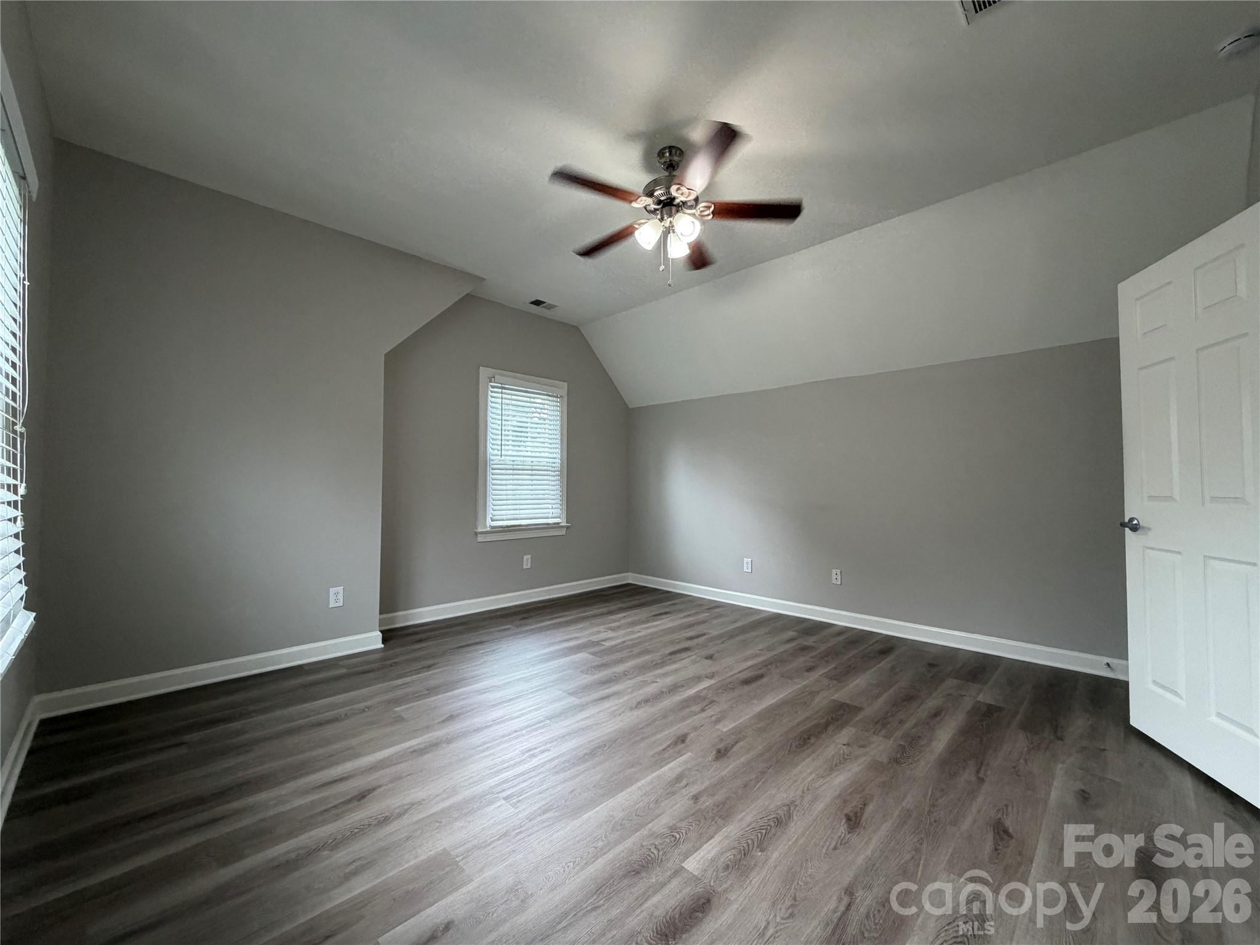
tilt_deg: +1.3
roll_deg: -0.2
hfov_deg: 102.1
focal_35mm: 14
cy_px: 472
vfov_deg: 85.7
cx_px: 630
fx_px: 510
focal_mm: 2.22
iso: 320
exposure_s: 1/121
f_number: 2.2
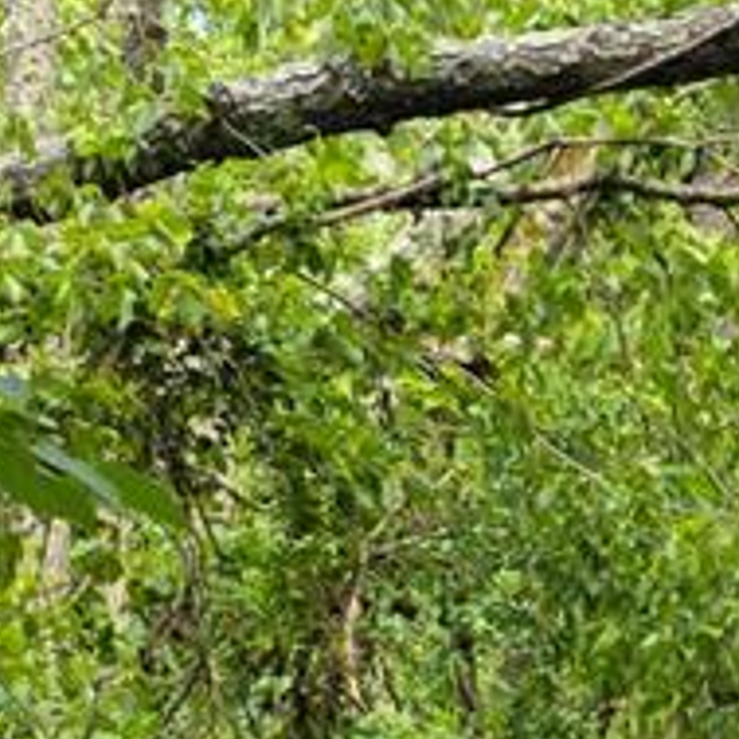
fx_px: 3889
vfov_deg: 10.4
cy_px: 1204
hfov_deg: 10.4
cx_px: 1234
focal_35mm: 161
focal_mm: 6.3
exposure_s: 1/359
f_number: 1.7
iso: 25
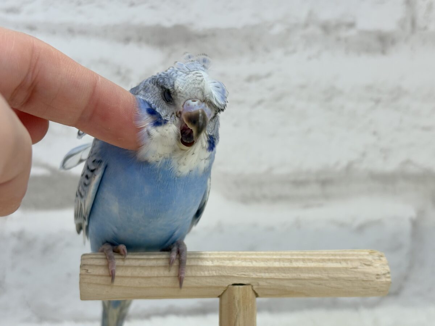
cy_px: 163
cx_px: 218
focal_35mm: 52
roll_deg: -0.7
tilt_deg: -5.7
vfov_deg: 28.0
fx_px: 653
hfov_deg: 36.8
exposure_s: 1/100
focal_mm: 5.96
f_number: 1.6
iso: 80
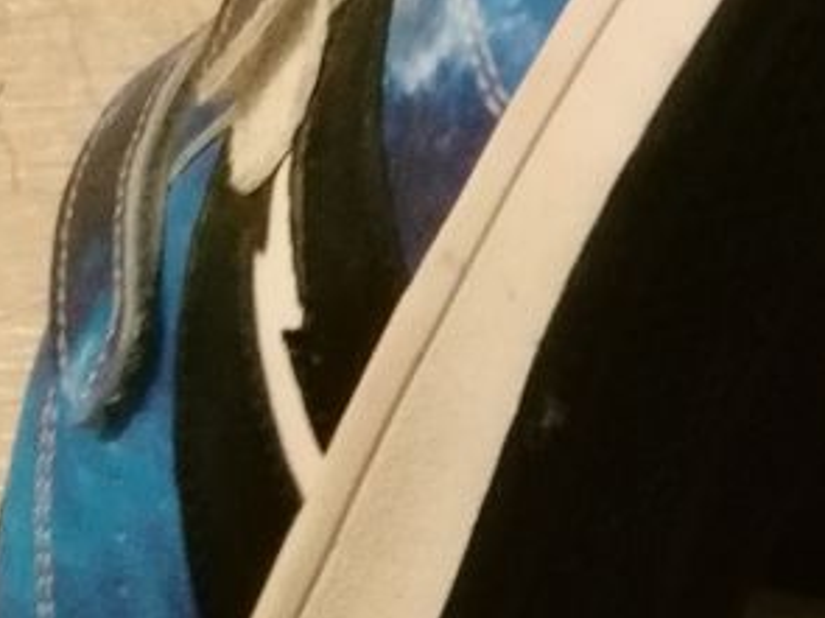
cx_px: 1186
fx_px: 2263
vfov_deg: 15.5
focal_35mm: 95
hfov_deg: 18.6
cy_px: 193
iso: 1659
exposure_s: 1/14
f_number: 2
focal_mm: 2.96
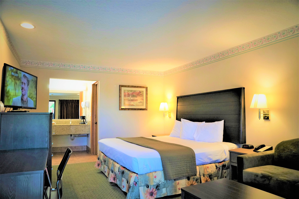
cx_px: 150
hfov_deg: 73.7
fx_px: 199
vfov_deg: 53.1
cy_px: 100
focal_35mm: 24
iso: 1600
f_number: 4
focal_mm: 16
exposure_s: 1/160
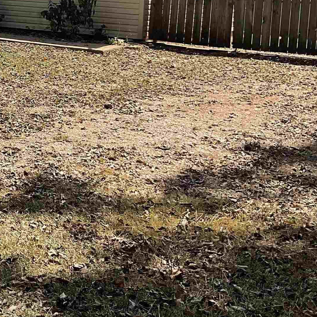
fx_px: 756
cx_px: -73
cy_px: 15
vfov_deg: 22.9
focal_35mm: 73
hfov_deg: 21.8
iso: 16
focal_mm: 3
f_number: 1.8
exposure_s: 1/1490
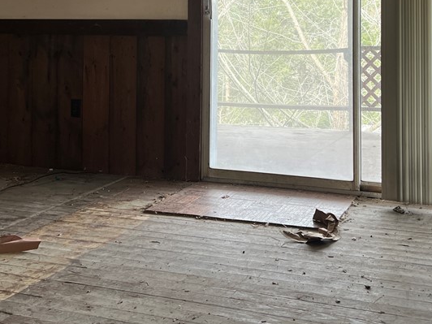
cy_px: 17
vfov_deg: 27.8
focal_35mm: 50
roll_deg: +0.3
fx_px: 624
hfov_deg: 38.0
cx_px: 259
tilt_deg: +1.5
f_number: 1.5
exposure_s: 1/121
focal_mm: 5.7
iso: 50
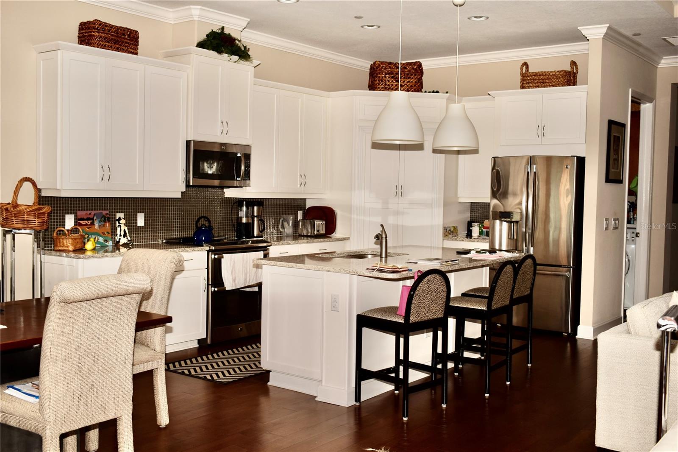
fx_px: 706
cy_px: 226
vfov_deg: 35.5
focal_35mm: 38
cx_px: 339
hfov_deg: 51.3
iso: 100
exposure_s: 1/60
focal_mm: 25
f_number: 4
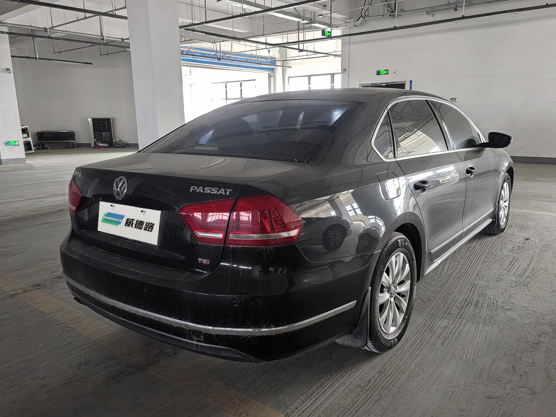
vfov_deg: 51.4
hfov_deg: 65.3
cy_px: 208
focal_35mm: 27
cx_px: 278
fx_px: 434
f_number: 1.9
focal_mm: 5.52
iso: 160
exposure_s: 1/100
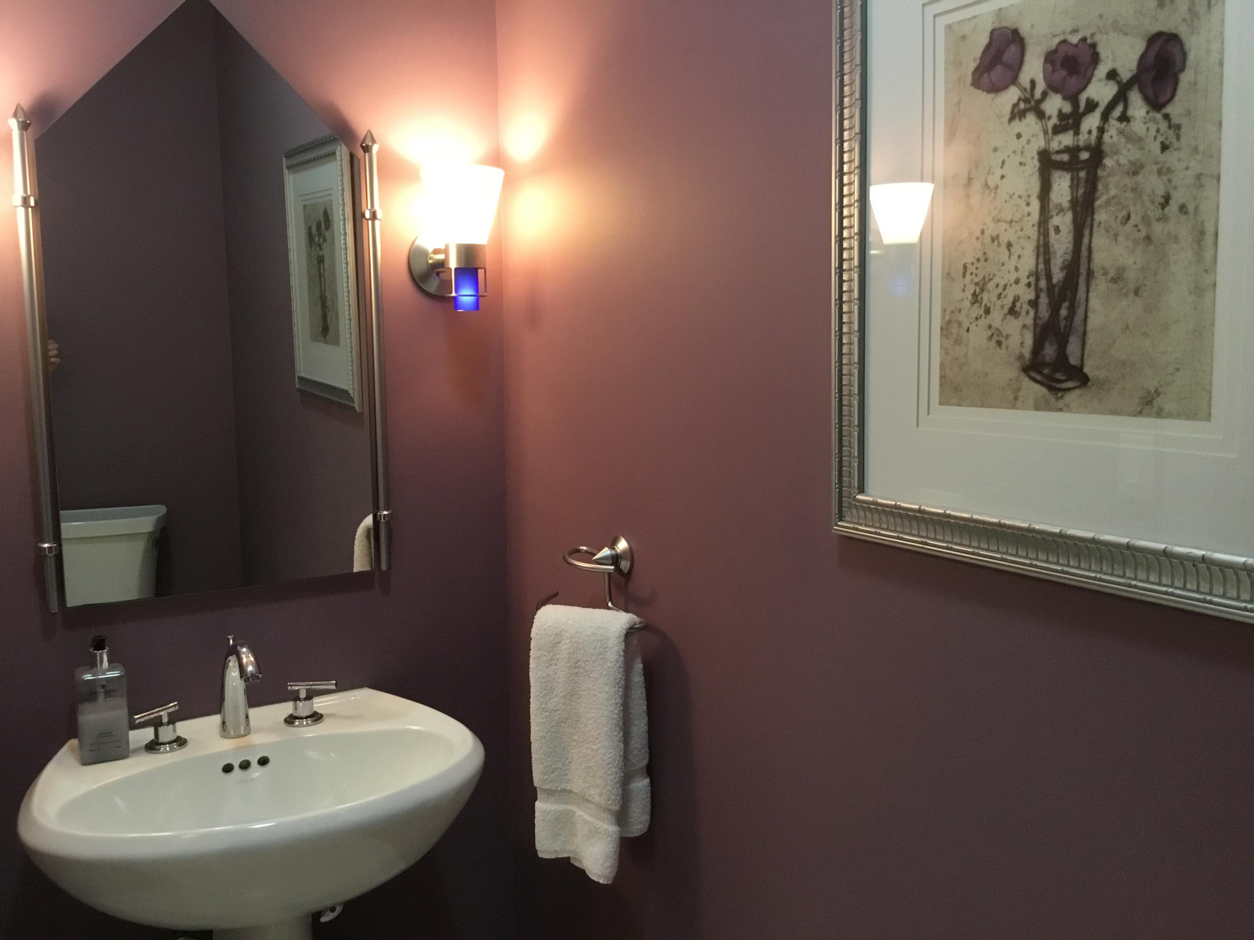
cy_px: 470
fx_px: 1123
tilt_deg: -8.1
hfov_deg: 58.4
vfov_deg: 45.4
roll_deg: +0.2
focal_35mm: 31
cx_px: 627
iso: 125
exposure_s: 1/30
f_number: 2.4
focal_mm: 3.3
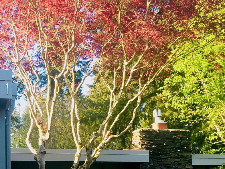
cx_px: 65
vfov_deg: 24.2
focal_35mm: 59
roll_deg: -0.2
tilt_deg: +9.8
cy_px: 151
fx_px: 384
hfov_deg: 32.3
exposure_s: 1/121
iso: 25
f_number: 2.2
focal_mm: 4.15
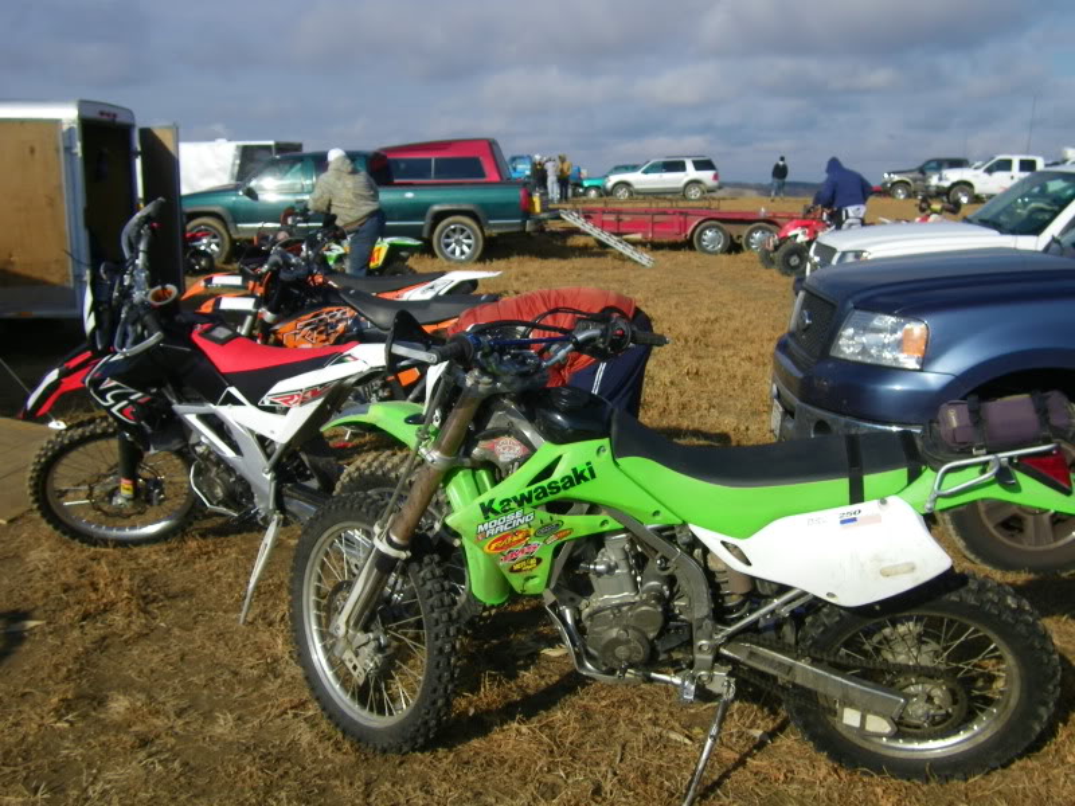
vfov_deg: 36.8
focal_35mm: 39
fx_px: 1211
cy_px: 403
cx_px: 538
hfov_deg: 47.9
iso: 64
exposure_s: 1/200
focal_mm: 6.9
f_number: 8
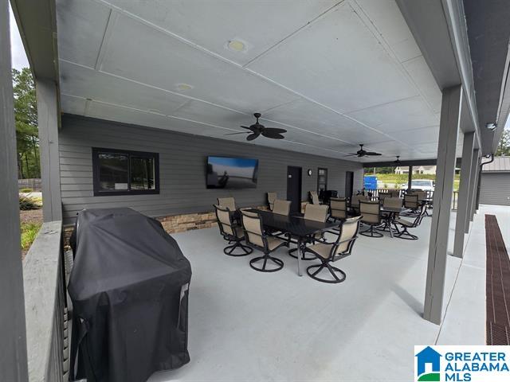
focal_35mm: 13
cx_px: 255
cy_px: 191
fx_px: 192
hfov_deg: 106.2
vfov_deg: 89.9
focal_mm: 2.2
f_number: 2.2
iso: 50
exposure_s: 1/1019
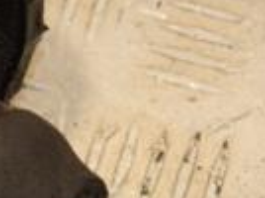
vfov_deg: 4.6
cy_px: 107
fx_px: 2476
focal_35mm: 324
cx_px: -273
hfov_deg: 6.0
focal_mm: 50
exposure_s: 1/200
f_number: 5
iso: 800
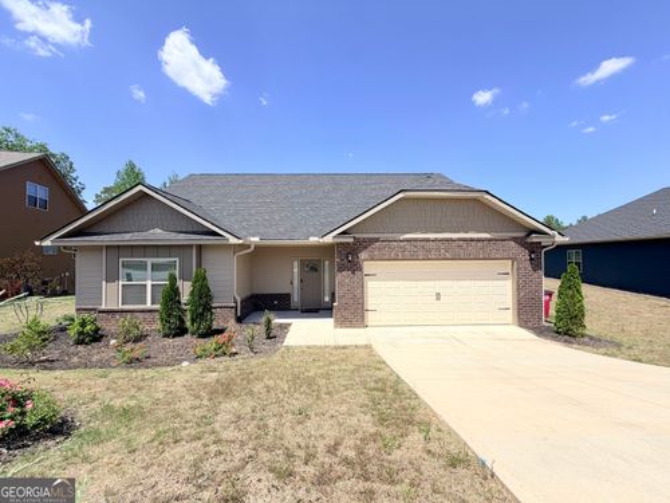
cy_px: 252
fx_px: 271
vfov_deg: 85.7
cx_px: 335
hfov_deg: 102.1
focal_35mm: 14
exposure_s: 1/1001
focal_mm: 2.22
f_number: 2.2
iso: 20
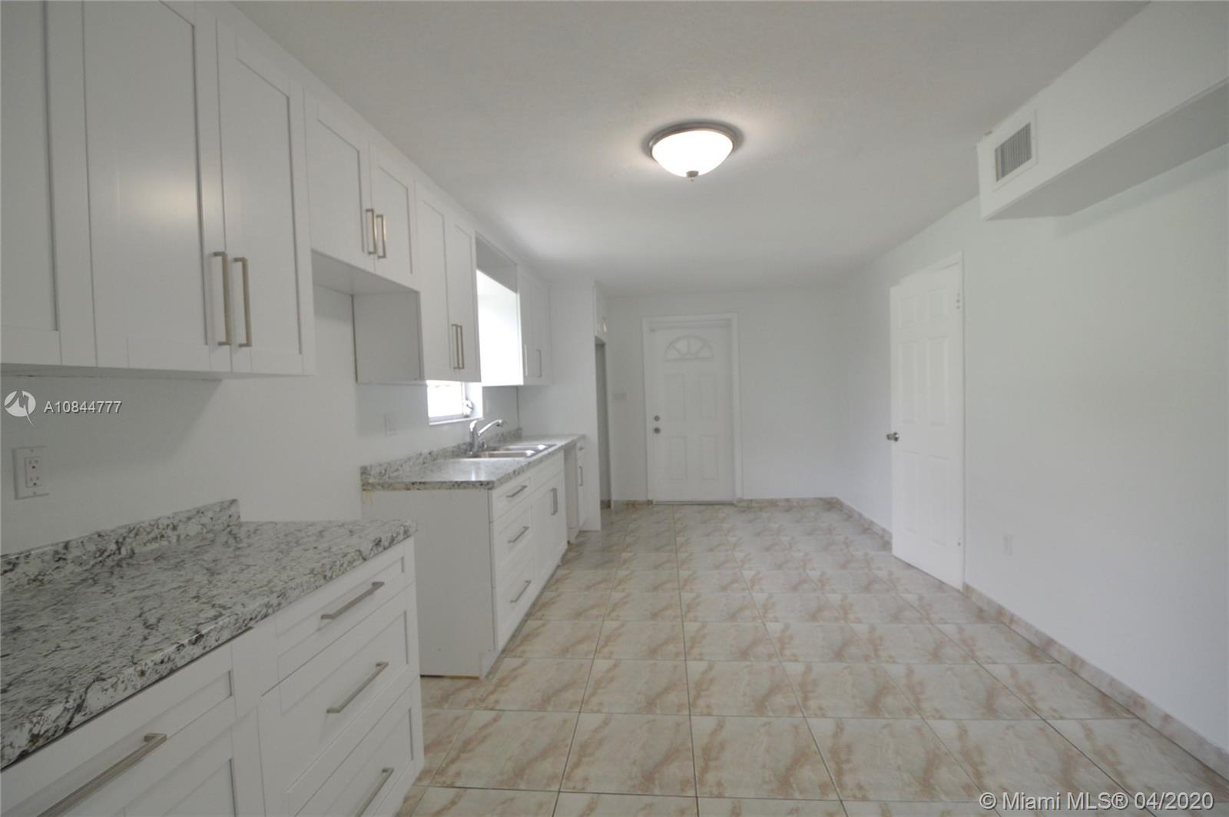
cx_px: 614
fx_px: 512
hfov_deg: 100.5
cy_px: 408
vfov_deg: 77.2
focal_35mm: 15
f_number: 5
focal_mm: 10
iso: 400
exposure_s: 1/100
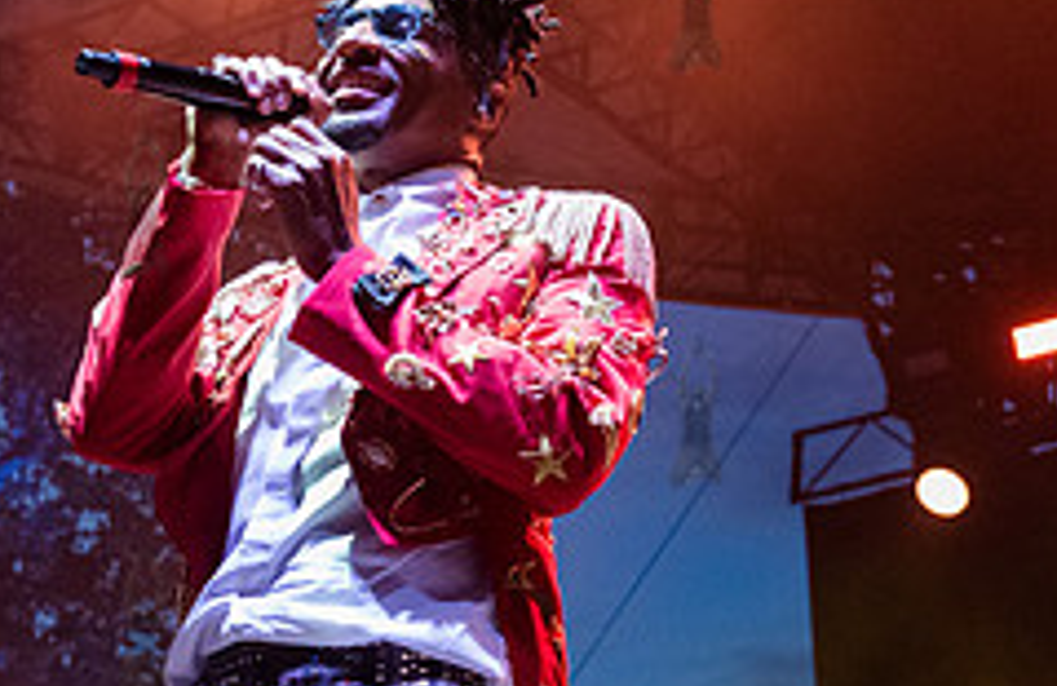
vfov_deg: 13.1
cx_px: 748
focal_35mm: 102
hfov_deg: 20.1
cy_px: 473
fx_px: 2970
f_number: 4
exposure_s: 1/640
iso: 6400
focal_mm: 40
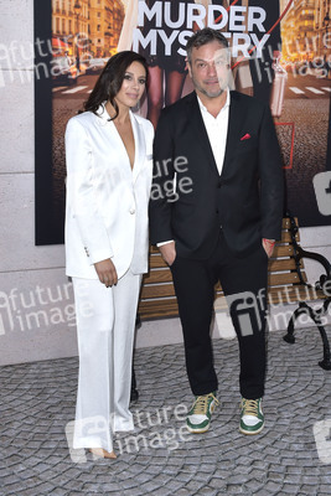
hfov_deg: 35.1
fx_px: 524
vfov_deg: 50.7
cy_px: 248
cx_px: 166
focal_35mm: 38
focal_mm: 38
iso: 320
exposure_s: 1/250
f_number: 6.3
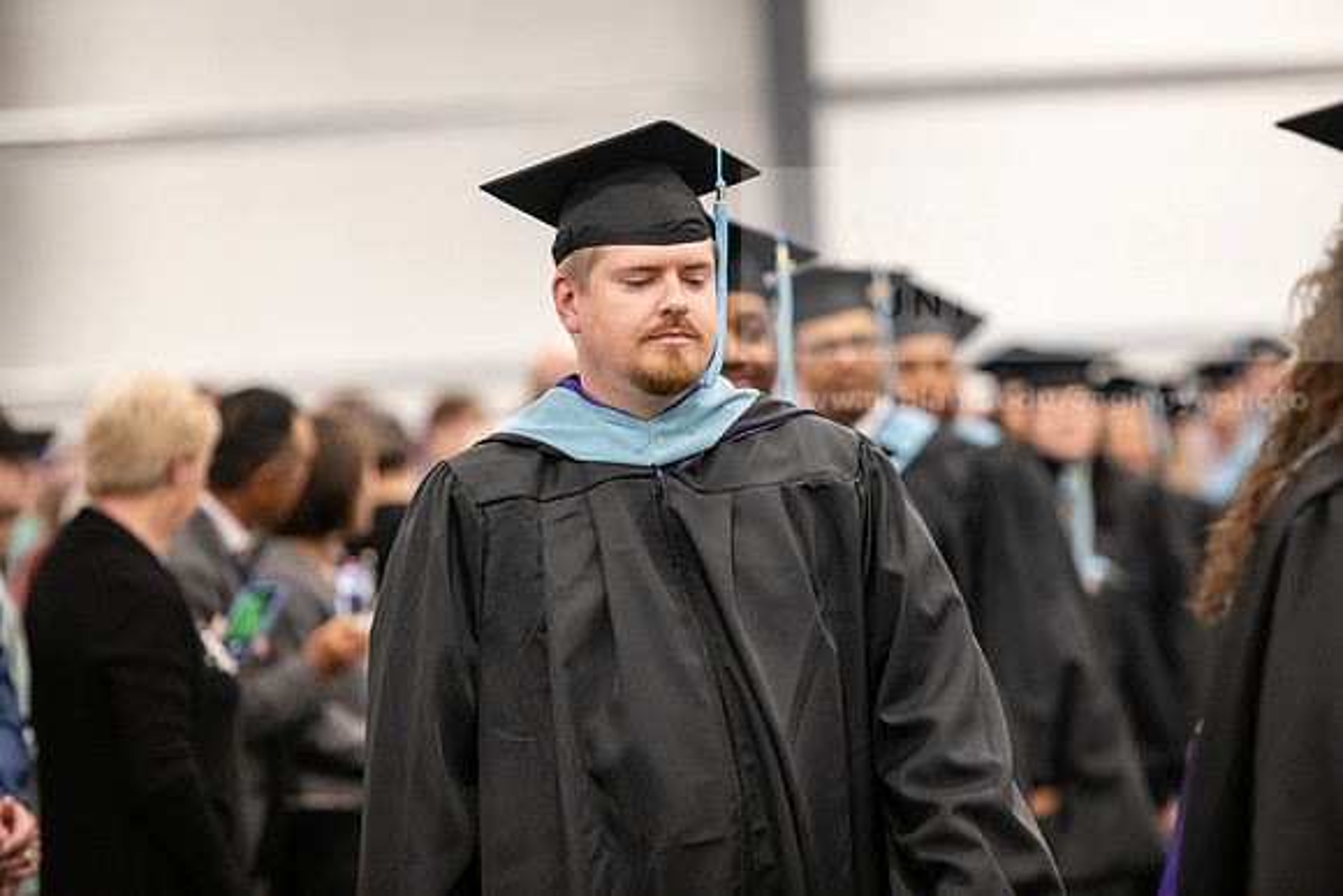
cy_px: 448
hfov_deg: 12.4
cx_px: 672
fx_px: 6157
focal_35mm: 165
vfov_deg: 8.3
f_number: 3.2
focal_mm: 165
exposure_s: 1/200
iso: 3200
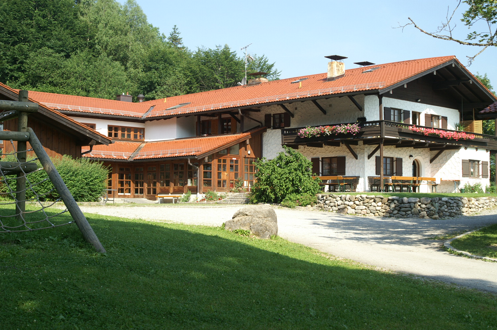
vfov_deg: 25.7
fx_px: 724
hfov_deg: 37.9
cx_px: 248
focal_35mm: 52
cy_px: 165
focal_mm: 35
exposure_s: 1/250
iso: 100
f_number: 6.3
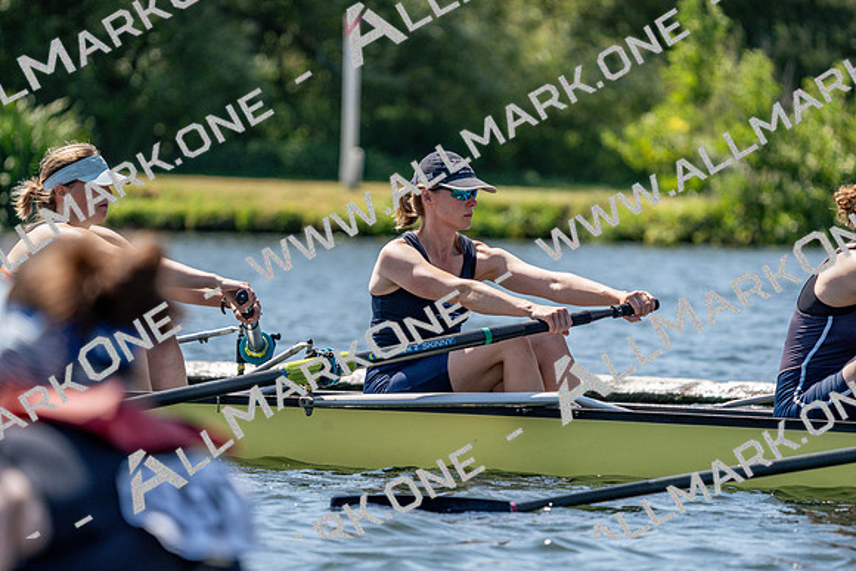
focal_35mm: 312
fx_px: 7420
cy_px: 286
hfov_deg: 6.6
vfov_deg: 4.4
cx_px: 428
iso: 400
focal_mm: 312
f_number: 6.3
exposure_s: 1/2000
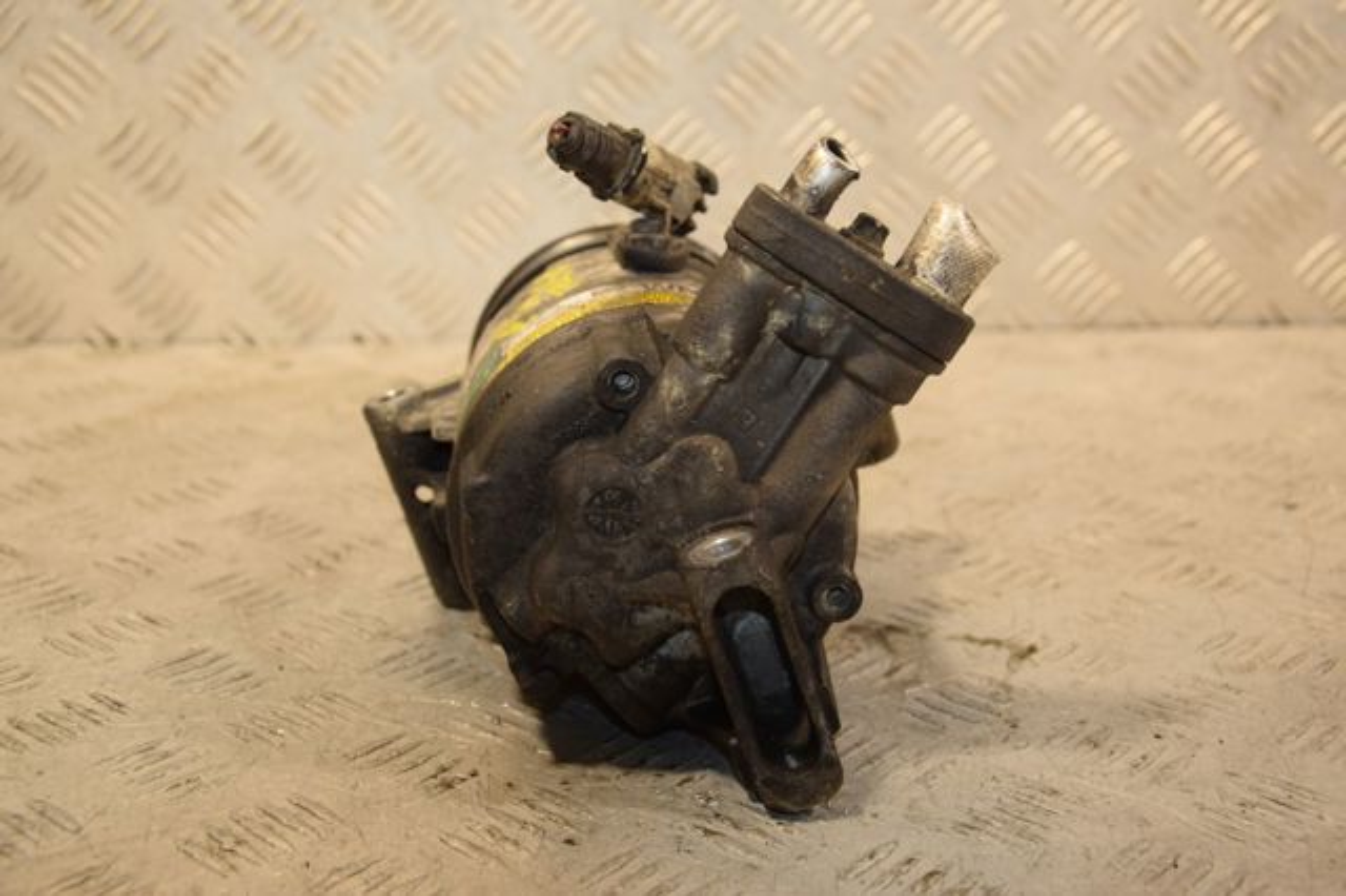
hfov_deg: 37.9
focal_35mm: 52
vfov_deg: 25.7
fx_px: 1962
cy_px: 448
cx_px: 673
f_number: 5
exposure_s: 1/200
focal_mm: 35
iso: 800
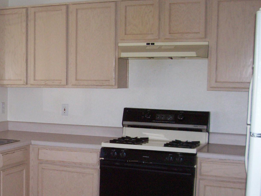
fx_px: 490
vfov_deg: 22.5
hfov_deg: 28.6
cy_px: 132
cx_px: 23
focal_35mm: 65
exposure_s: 1/112
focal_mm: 5.6
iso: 140
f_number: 2.7
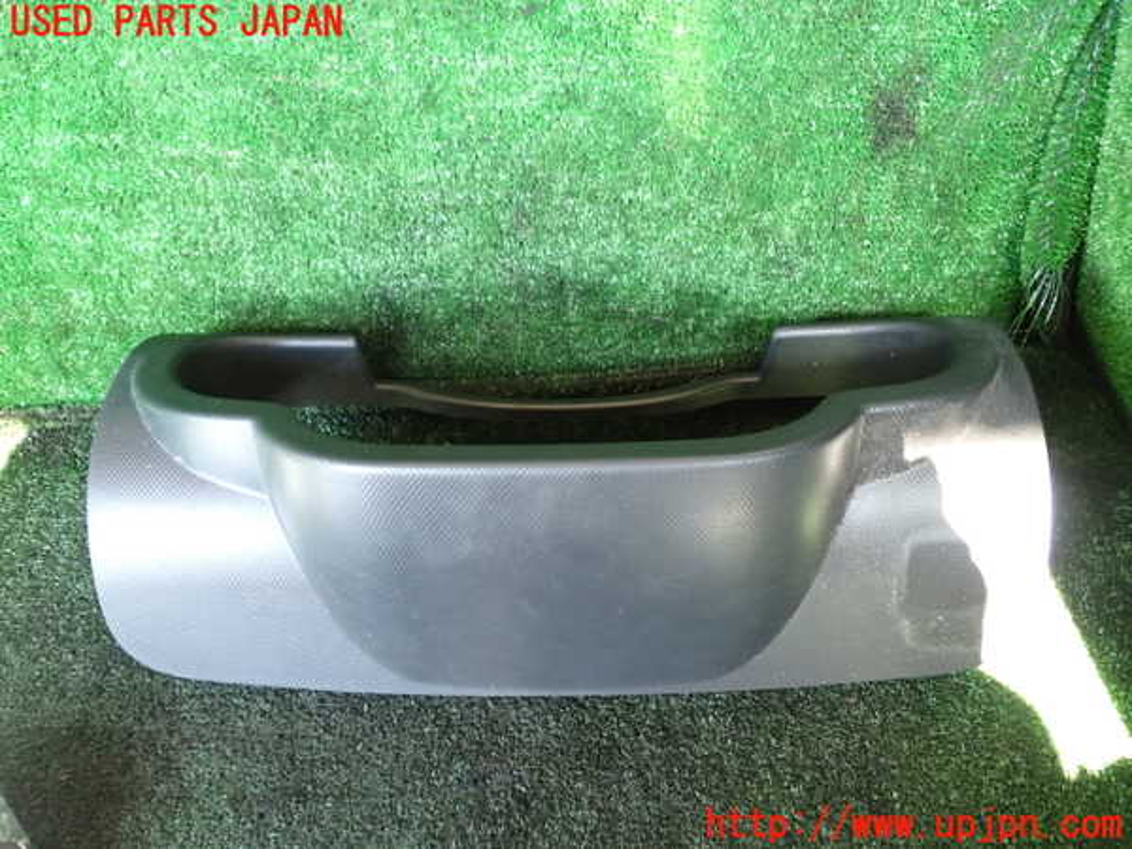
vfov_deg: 46.8
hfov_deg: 60.0
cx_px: 566
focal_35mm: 30
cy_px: 424
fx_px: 981
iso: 250
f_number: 2.3
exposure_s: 1/30
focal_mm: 5.4
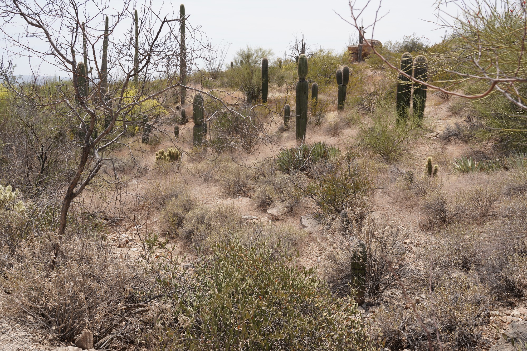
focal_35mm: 41
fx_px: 600
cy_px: 176
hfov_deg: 47.4
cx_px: 264
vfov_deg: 32.6
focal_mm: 41
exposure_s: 1/100
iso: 100
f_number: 13
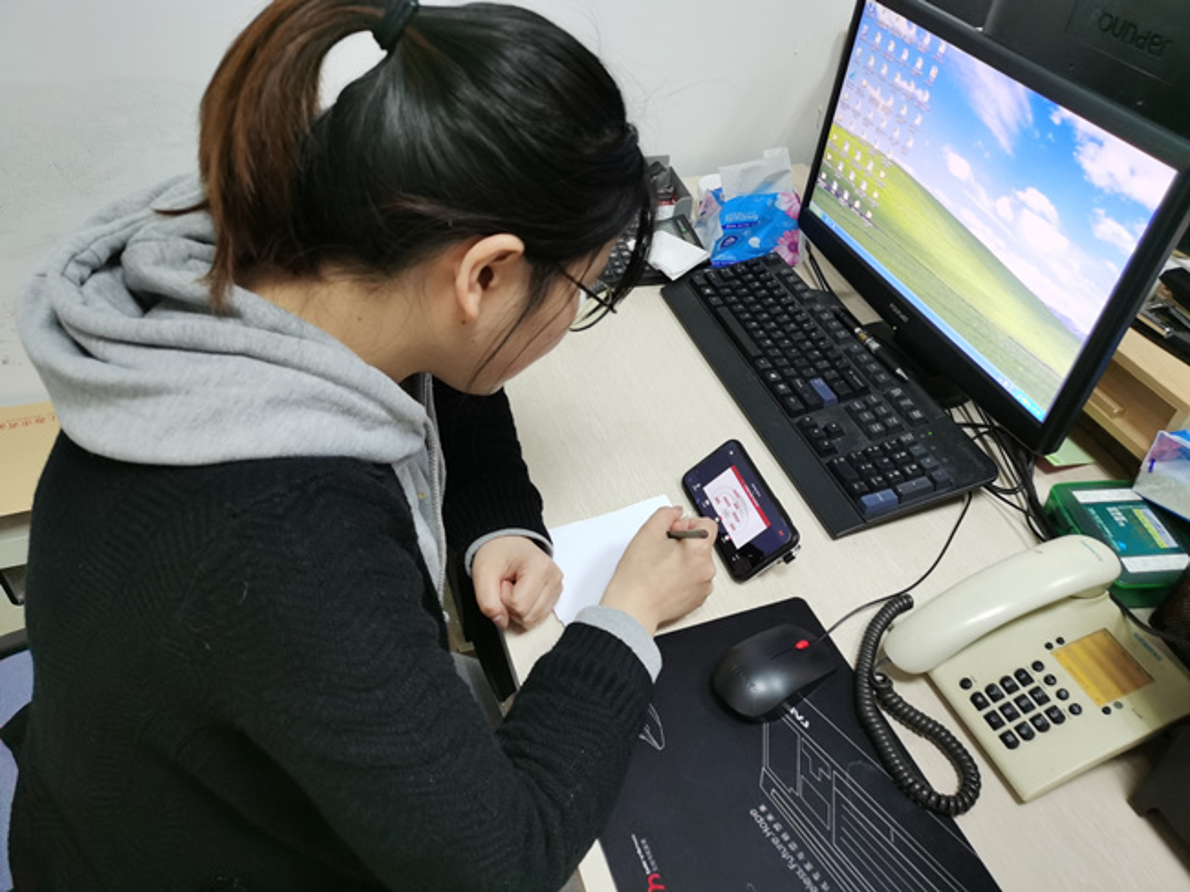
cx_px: 595
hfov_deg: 65.3
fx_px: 928
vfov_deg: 51.3
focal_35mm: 27
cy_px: 446
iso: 320
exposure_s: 1/50
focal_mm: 5.58
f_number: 1.8
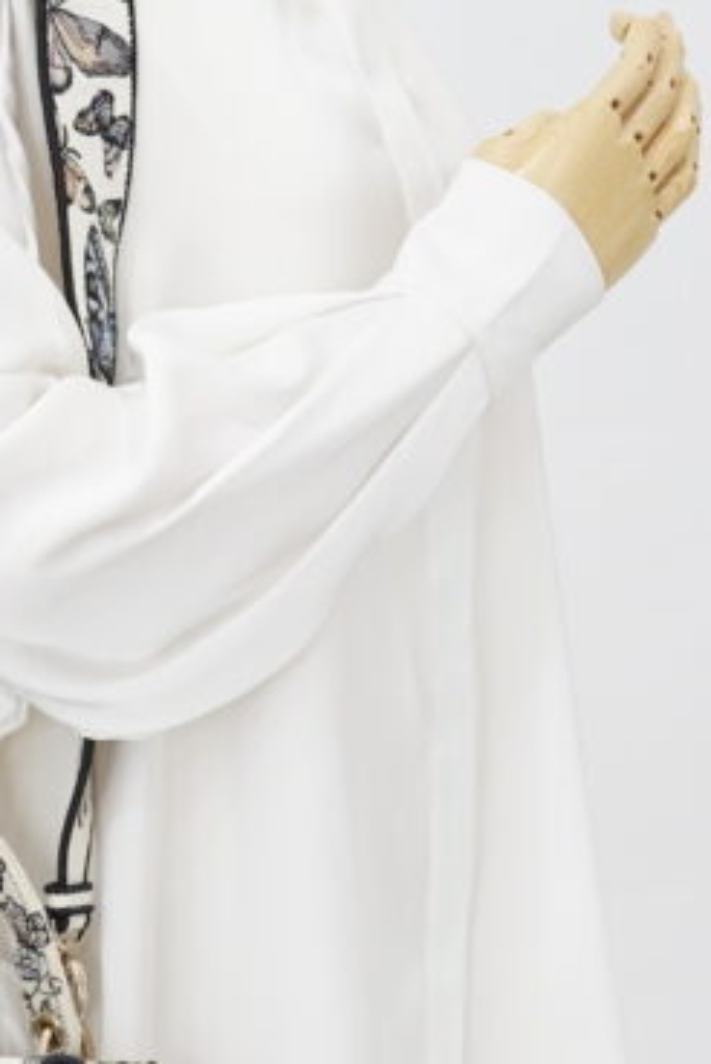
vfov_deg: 14.7
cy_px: 810
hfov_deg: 9.9
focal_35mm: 139
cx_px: 132
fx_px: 4110
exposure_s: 1/10
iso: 640
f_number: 6.3
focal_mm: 50
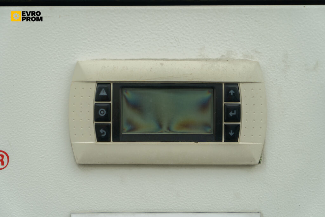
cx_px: 162
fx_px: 524
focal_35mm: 58
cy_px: 108
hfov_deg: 34.5
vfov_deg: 23.4
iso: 500
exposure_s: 1/250
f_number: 4.5
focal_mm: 58
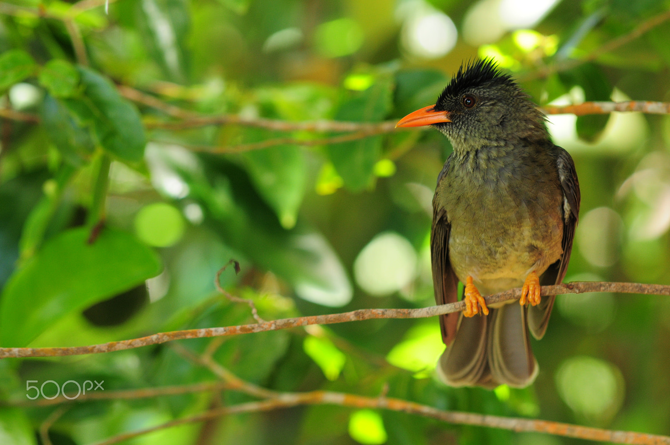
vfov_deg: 4.6
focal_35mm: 300
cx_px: 335
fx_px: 5577
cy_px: 222
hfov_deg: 6.9
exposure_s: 1/80
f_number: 5
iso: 400
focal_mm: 200
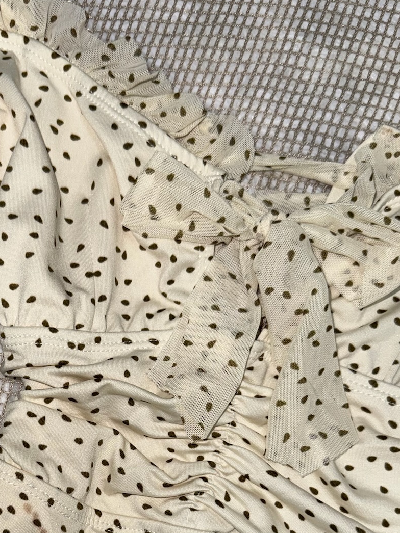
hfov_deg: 30.2
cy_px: 459
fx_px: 724
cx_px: 88
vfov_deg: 38.2
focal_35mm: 47
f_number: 1.78
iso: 50
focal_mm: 6.76
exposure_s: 1/76
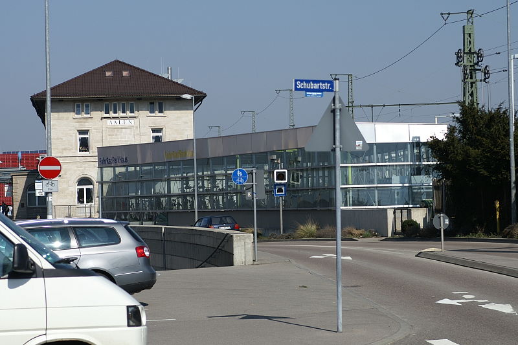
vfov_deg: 13.0
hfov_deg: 19.5
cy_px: 172
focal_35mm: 105
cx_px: 259
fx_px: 1510
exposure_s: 1/1250
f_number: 4.5
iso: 100
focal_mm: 70
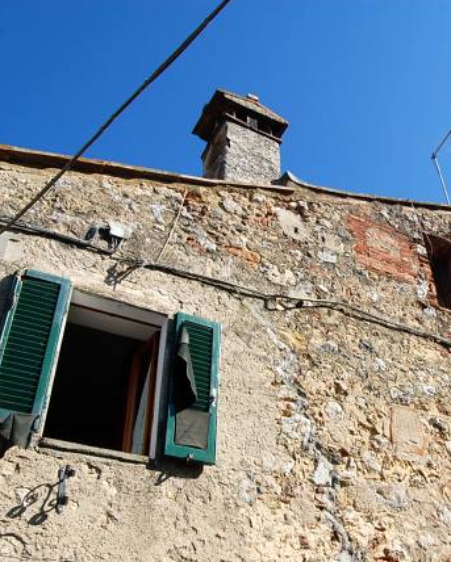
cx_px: 367
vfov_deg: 46.8
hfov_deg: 36.8
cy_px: 285
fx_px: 650
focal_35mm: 39
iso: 200
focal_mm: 18
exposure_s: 1/320
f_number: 10
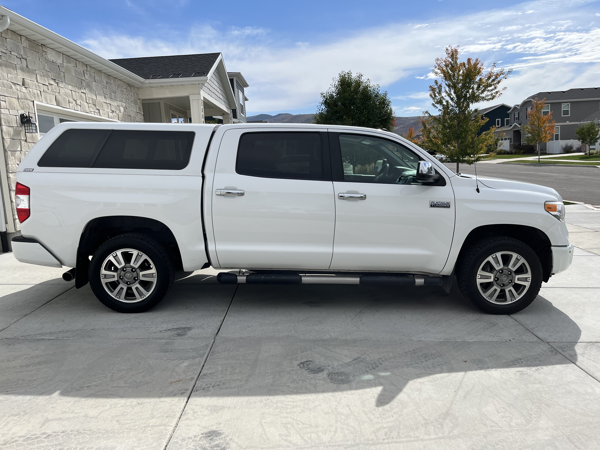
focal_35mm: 26
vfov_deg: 53.1
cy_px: 225
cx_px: 300
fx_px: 451
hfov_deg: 67.3
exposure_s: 1/5076
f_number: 1.6
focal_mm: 5.1
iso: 50
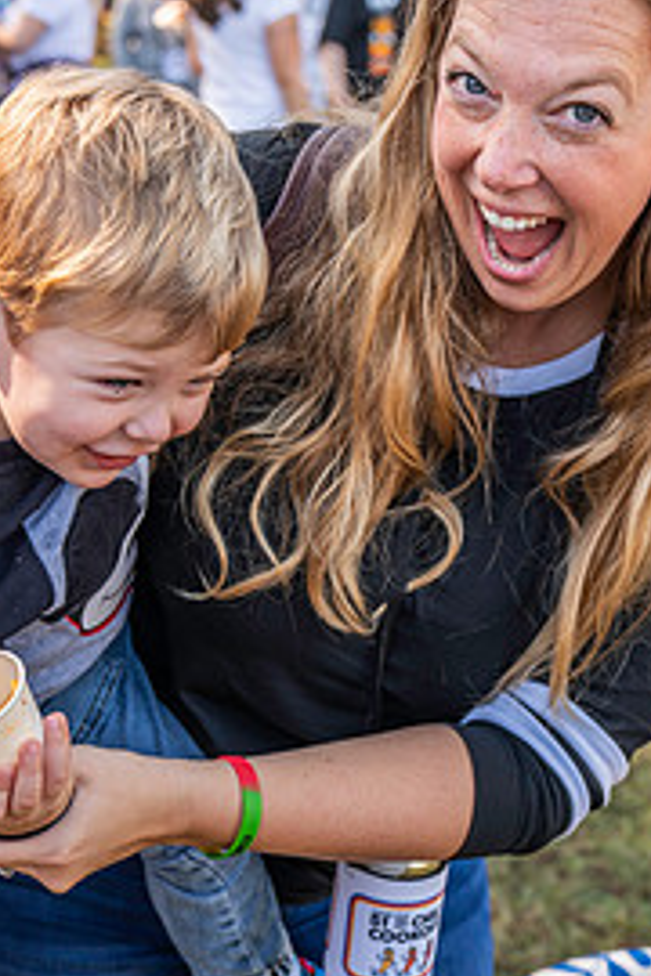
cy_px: 434
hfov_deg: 20.9
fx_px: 1763
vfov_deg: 30.9
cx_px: 322
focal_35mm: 65
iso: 160
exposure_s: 1/125
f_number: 4
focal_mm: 39
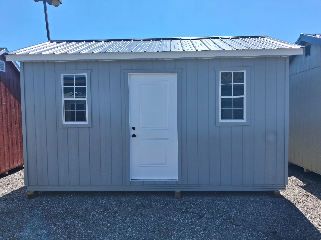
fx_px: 250
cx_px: 160
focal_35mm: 27
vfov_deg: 51.4
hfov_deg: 65.3
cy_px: 120
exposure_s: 1/737
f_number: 1.8
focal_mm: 4
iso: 25
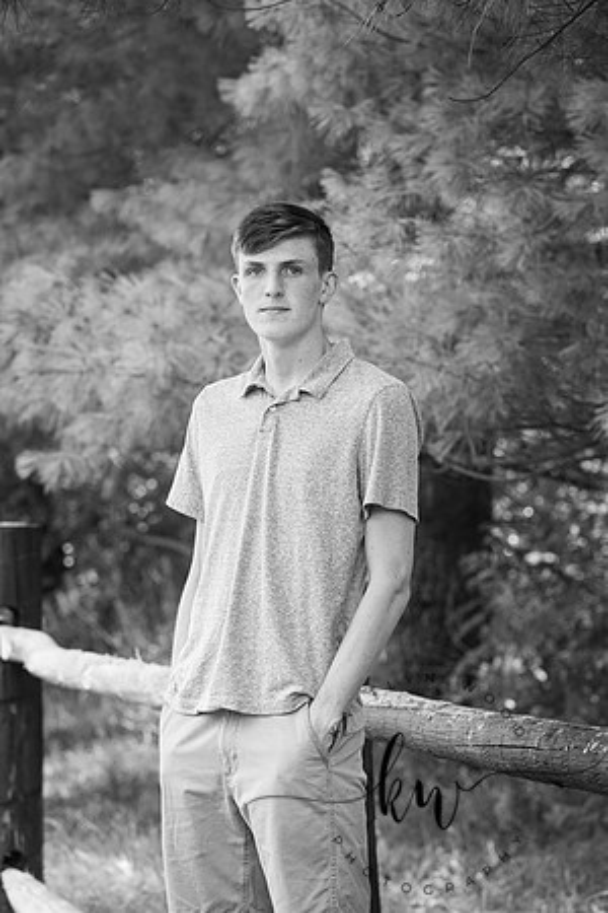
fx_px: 4180
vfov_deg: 12.5
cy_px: 456
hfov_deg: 8.3
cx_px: 304
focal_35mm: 165
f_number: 6.3
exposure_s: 1/200
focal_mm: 165
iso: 500
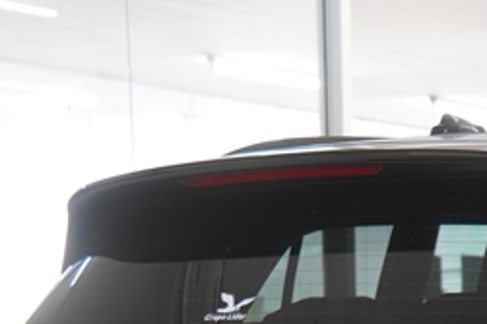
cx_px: 588
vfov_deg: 8.6
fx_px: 2069
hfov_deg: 13.1
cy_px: 608
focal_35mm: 153
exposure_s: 1/40
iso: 320
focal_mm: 25
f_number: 2.8
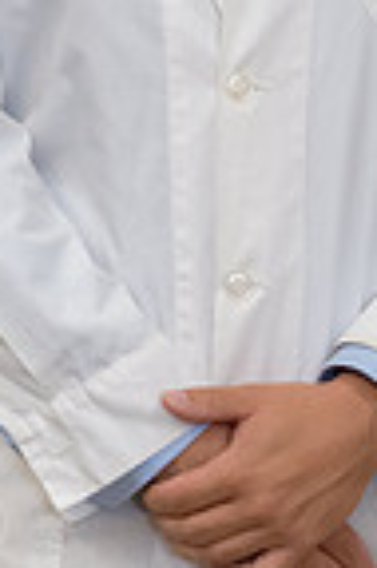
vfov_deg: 6.1
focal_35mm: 334
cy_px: -155
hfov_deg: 4.1
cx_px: 155
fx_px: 5259
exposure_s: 1/80
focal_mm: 106
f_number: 4
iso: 5000
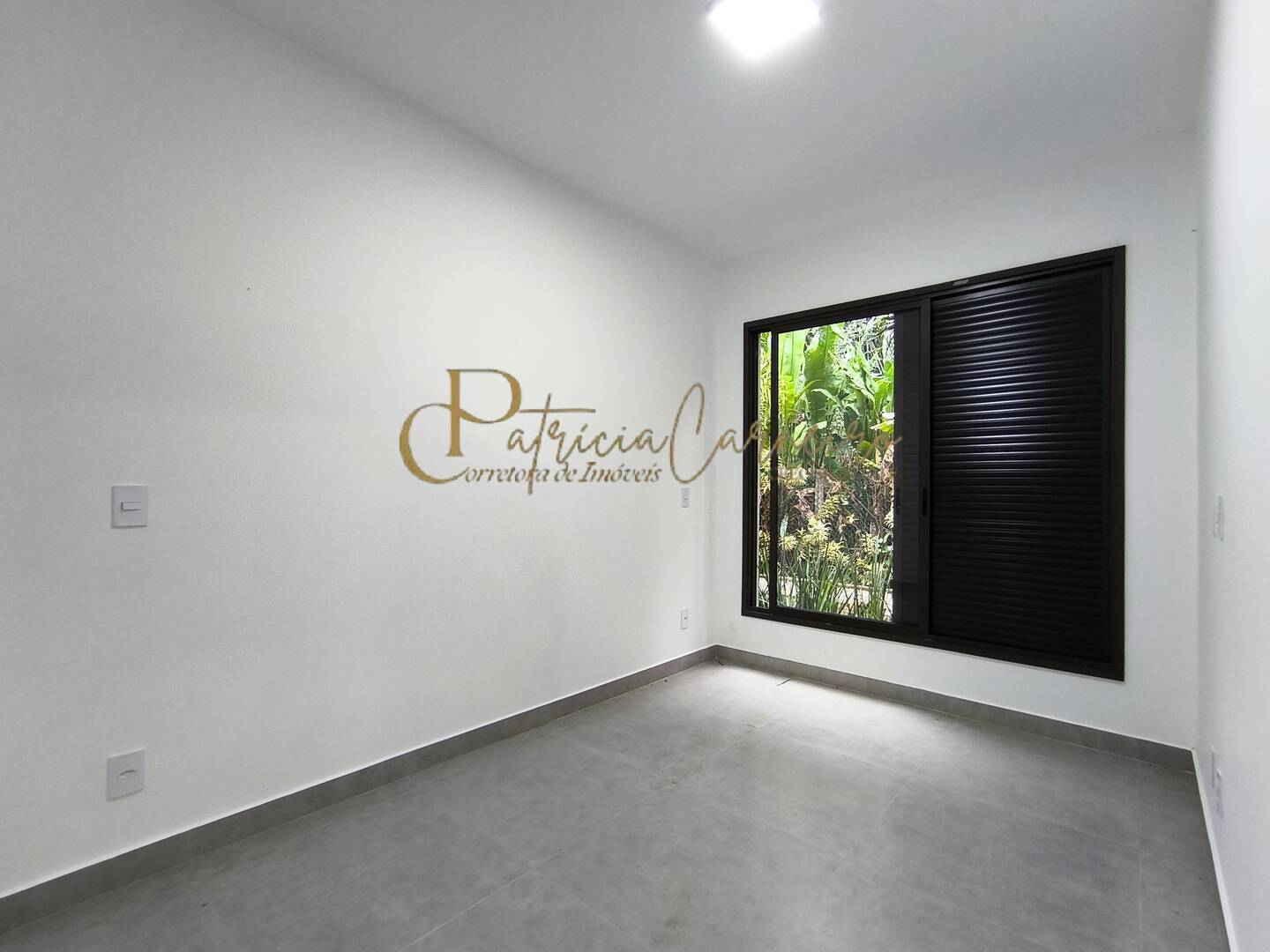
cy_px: 476
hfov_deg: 94.5
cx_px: 635
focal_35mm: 16
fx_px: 587
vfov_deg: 78.1
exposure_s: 1/30
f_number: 2.2
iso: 160
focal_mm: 1.65
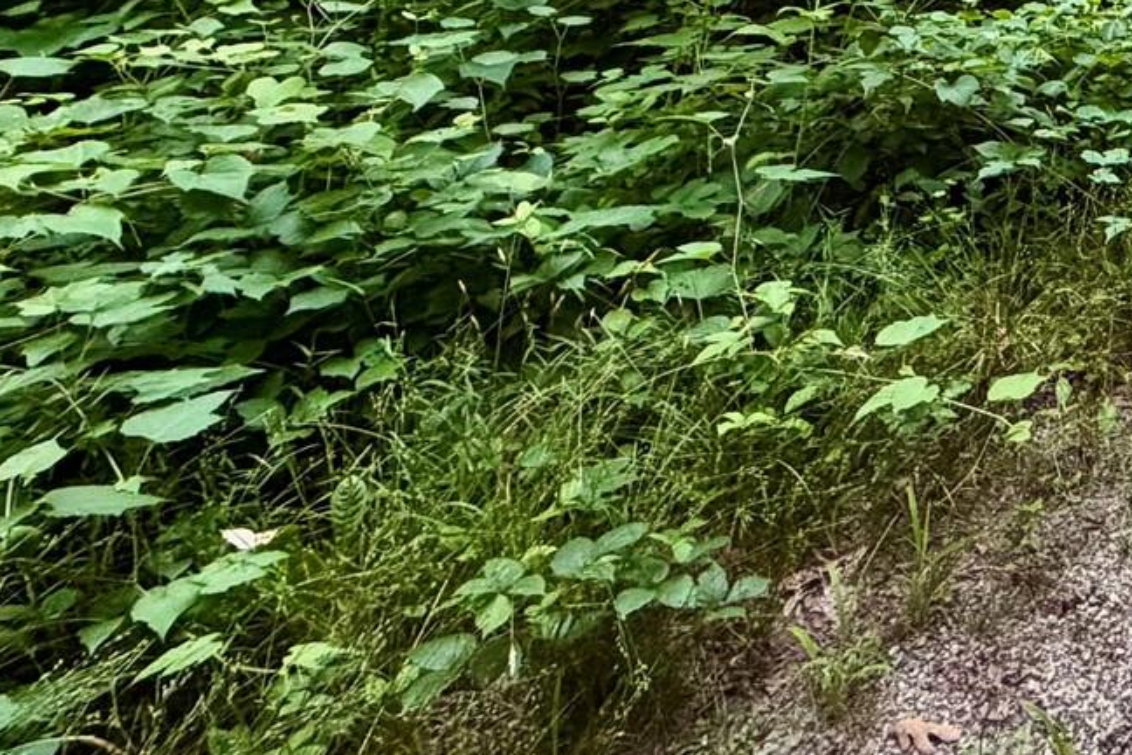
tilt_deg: -2.3
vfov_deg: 21.7
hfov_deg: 33.4
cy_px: -510
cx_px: 1408
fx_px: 1446
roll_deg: +1.1
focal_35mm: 46
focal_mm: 2.22
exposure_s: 1/107
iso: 320
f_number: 2.2
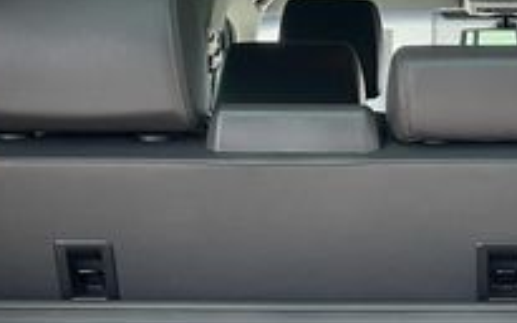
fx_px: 1690
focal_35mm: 120
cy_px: 462
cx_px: 530
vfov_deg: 10.6
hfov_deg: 17.0
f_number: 1.8
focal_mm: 3
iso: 32
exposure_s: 1/172
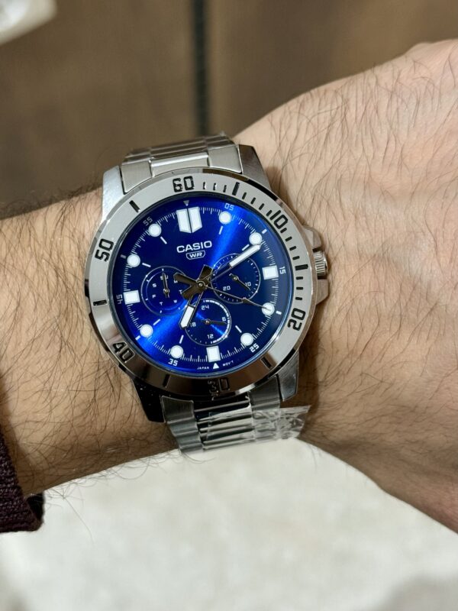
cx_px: 229
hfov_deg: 30.3
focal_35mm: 48
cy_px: 306
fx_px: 847
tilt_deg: -68.3
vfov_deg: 39.7
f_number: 1.78
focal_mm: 6.76
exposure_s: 1/33
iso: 200
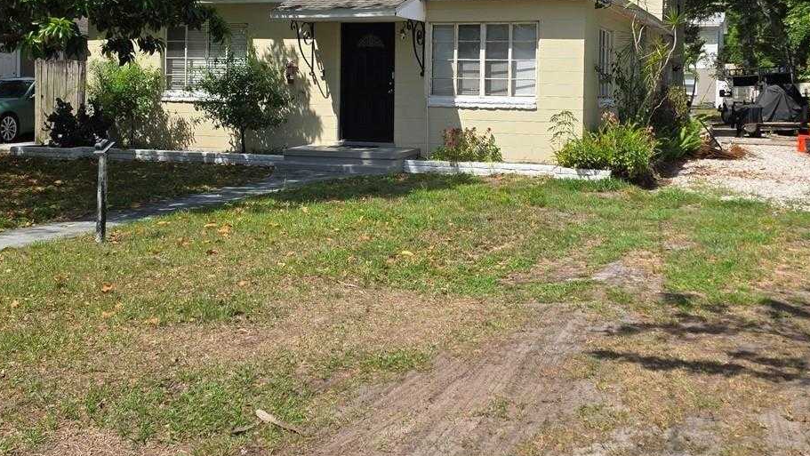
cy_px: 87
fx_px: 945
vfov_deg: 26.6
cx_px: 430
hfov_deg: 46.4
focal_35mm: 44
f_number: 1.7
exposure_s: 1/5017
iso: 80
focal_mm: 6.3
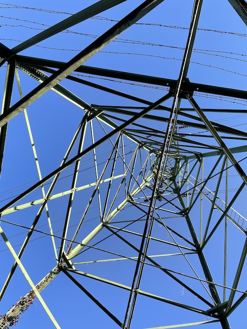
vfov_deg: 67.3
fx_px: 247
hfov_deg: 53.1
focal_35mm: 26
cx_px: 124
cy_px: 164
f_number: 1.6
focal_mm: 4.2
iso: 32
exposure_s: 1/1092
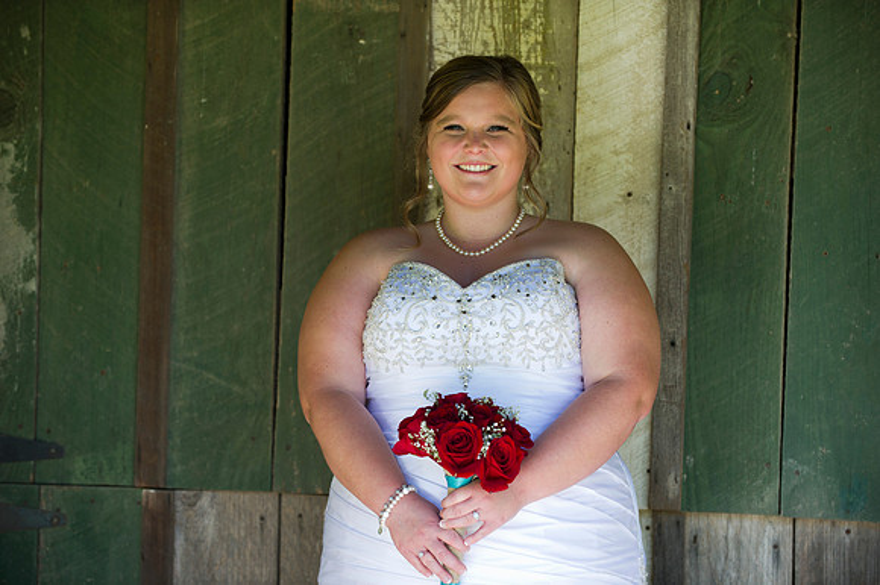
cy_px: 292
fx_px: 2932
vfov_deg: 11.4
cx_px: 440
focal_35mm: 120
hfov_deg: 17.1
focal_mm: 120
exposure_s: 1/160
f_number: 3.2
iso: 200
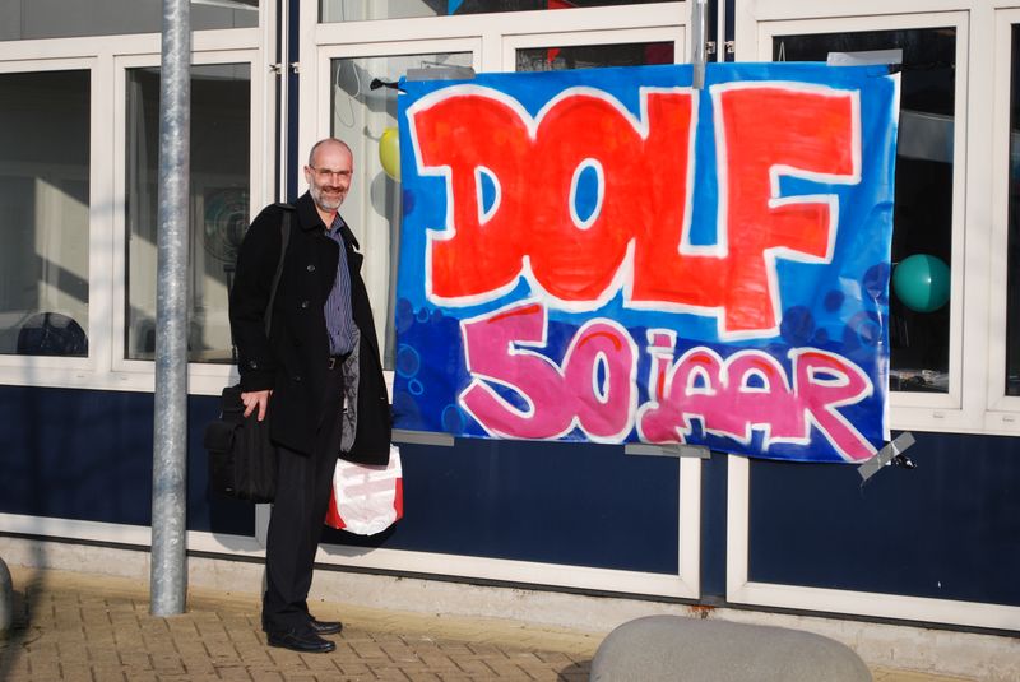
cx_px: 510
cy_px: 341
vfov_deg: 16.6
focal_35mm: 82
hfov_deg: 24.6
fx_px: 2340
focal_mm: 55
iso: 200
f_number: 5.6
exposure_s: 1/500
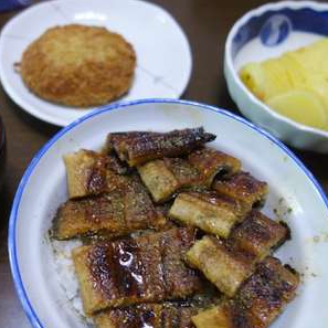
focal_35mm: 40
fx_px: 429
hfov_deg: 41.2
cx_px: 104
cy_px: 147
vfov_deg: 41.8
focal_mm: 10.4
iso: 320
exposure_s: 1/30
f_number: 1.8
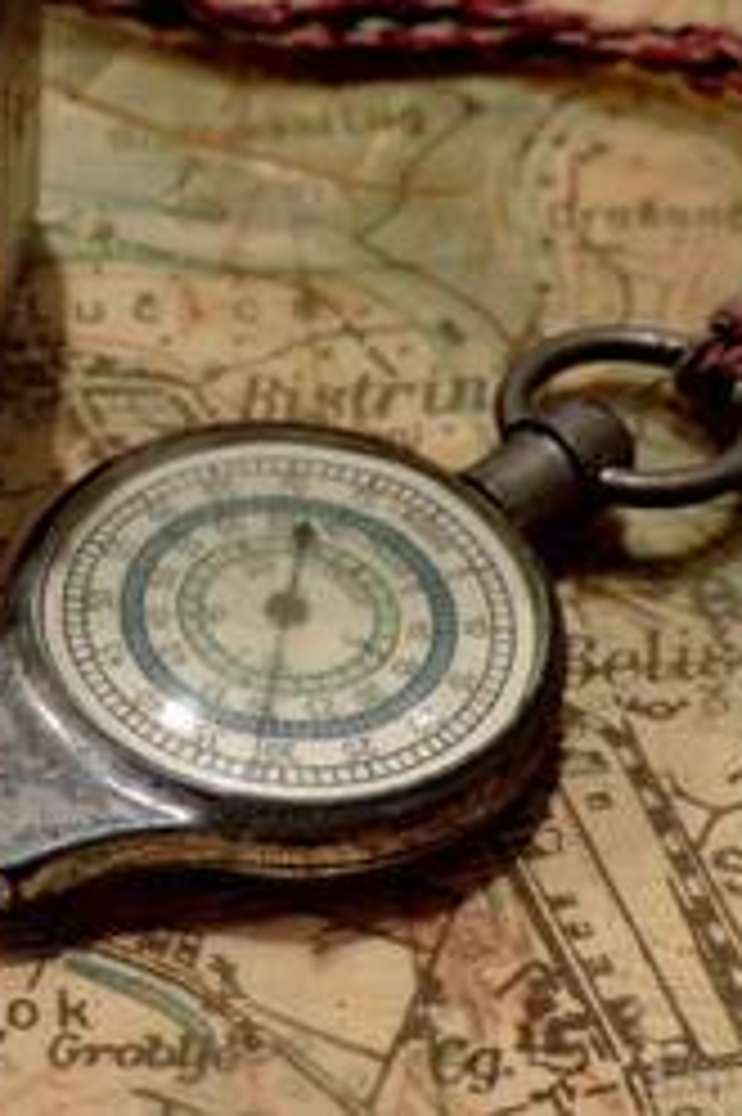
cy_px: 446
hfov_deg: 15.7
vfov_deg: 24.2
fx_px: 2600
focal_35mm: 84
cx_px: -103
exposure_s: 1/13
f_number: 3.6
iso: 560
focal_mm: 8.9
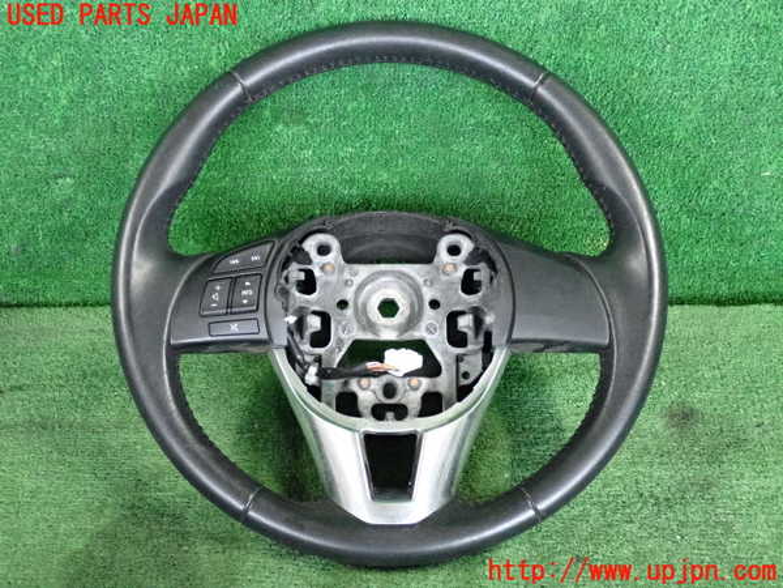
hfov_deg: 42.9
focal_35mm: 44
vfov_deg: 32.9
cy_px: 294
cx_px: 392
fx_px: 995
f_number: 2.9
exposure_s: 1/125
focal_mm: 7.84
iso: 3200
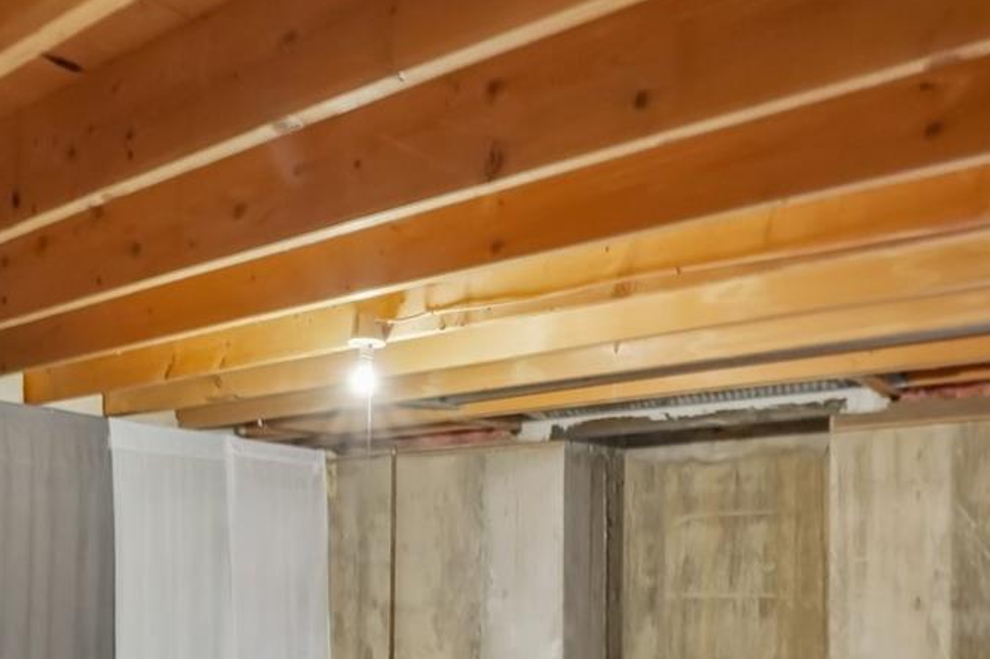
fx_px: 989
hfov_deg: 52.1
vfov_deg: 35.1
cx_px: 327
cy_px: 571
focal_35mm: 36
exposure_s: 1/3.33
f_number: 8
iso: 800
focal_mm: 10
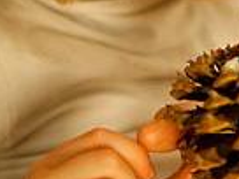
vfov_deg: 12.2
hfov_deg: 15.9
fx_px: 835
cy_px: 51
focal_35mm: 121
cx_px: 256
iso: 2000
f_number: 2.8
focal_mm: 38
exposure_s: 1/40
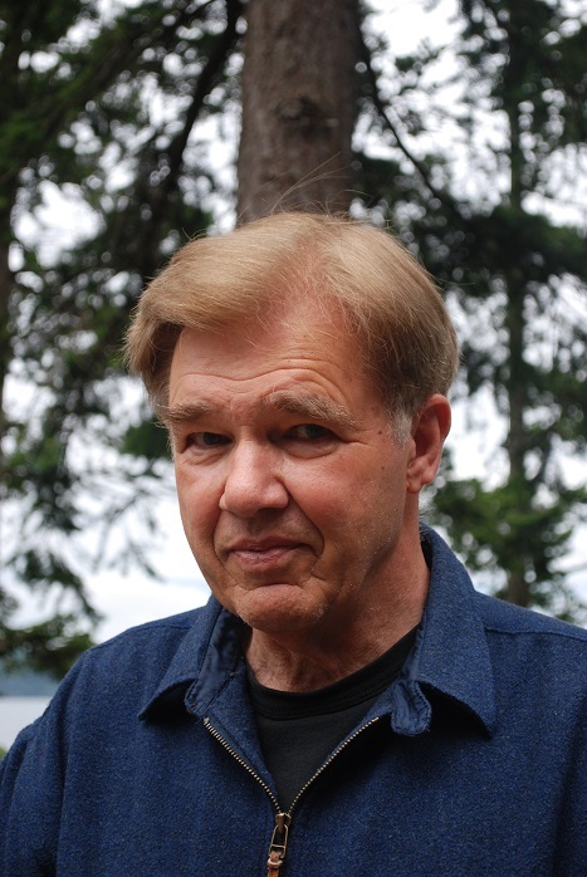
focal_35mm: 72
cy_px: 438
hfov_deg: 19.0
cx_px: 294
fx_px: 1757
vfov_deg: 28.0
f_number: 5.6
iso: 200
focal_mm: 48
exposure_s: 1/160
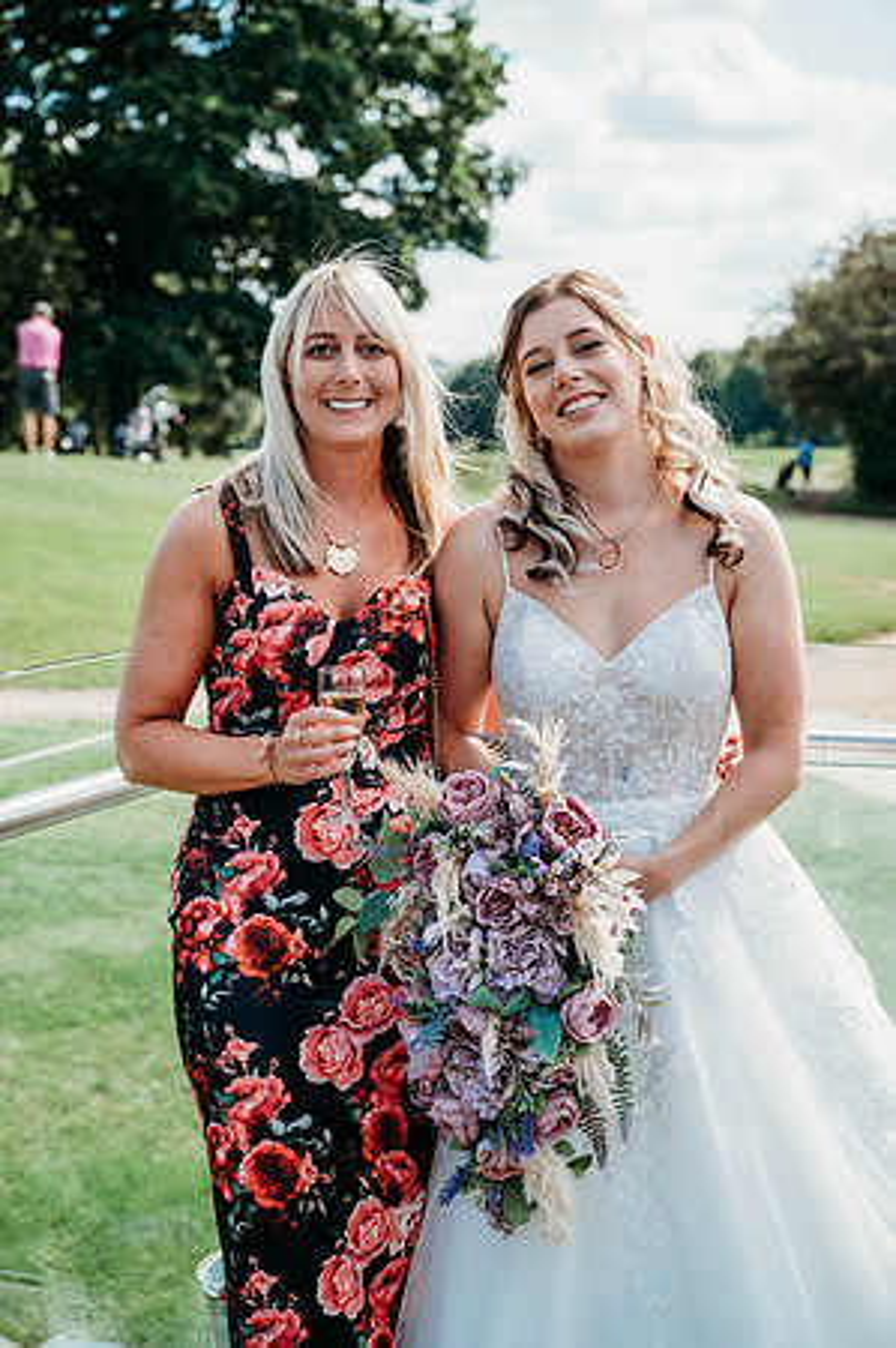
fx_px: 2282
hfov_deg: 22.2
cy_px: 674
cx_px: 448
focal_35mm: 61
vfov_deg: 32.9
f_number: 5
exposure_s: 1/800
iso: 140
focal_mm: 61
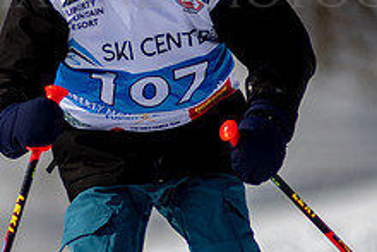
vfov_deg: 1.2
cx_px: 113
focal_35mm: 1188
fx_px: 12449
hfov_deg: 1.7
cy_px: 49
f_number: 2.8
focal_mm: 300
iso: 100
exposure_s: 1/6400
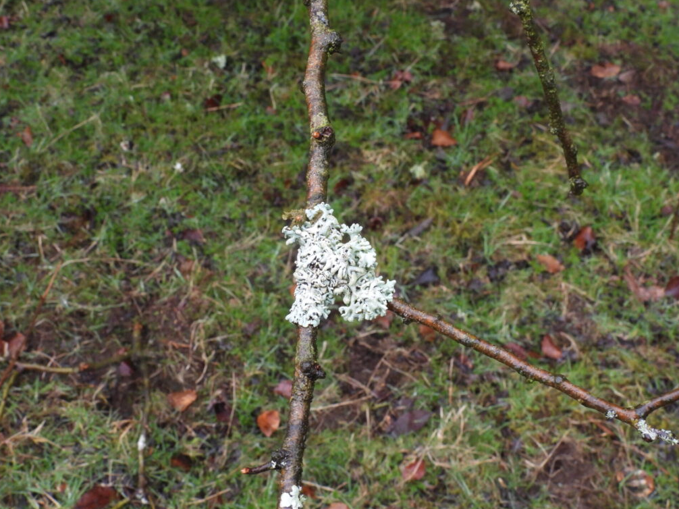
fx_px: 1098
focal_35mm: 56
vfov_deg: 26.1
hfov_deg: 34.4
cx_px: 335
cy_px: 257
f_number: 6.3
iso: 320
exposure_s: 1/160
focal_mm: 9.8
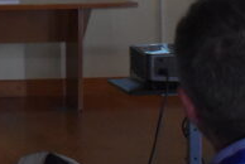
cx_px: -115
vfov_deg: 8.1
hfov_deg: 11.8
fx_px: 1131
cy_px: -95
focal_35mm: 166
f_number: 4.2
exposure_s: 1/125
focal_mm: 28
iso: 4000
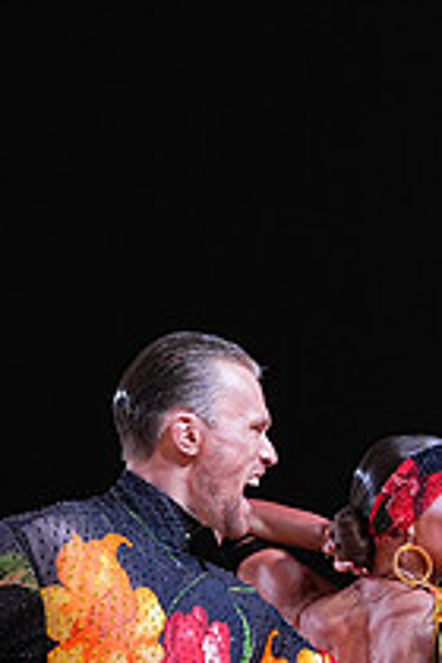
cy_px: 846
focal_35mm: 318
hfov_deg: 4.3
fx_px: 5856
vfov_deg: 6.4
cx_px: 159
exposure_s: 1/500
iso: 1600
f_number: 4
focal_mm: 115
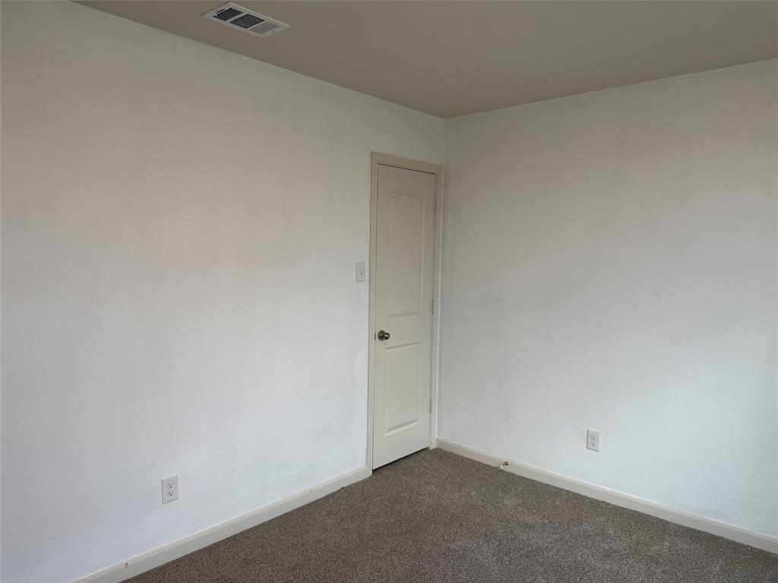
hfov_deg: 71.6
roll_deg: -0.7
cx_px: 389
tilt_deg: -4.0
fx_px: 539
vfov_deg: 56.8
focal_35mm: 24
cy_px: 292
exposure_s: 1/120
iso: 100
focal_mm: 6.76
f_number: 1.78
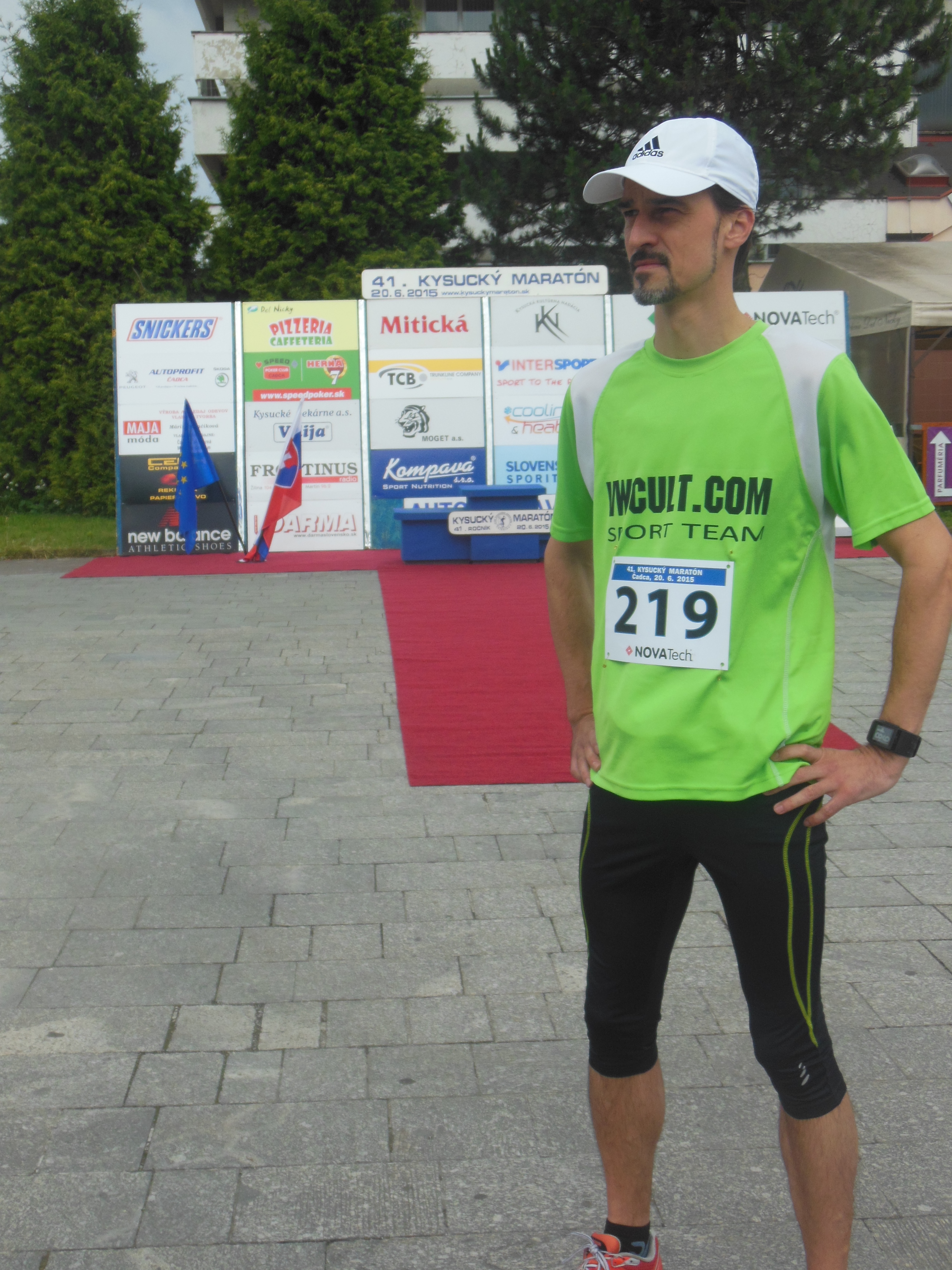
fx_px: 1577
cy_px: 635
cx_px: 476
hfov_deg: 33.6
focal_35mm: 43
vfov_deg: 43.9
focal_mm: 7.7
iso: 125
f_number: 3.8
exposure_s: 1/1000
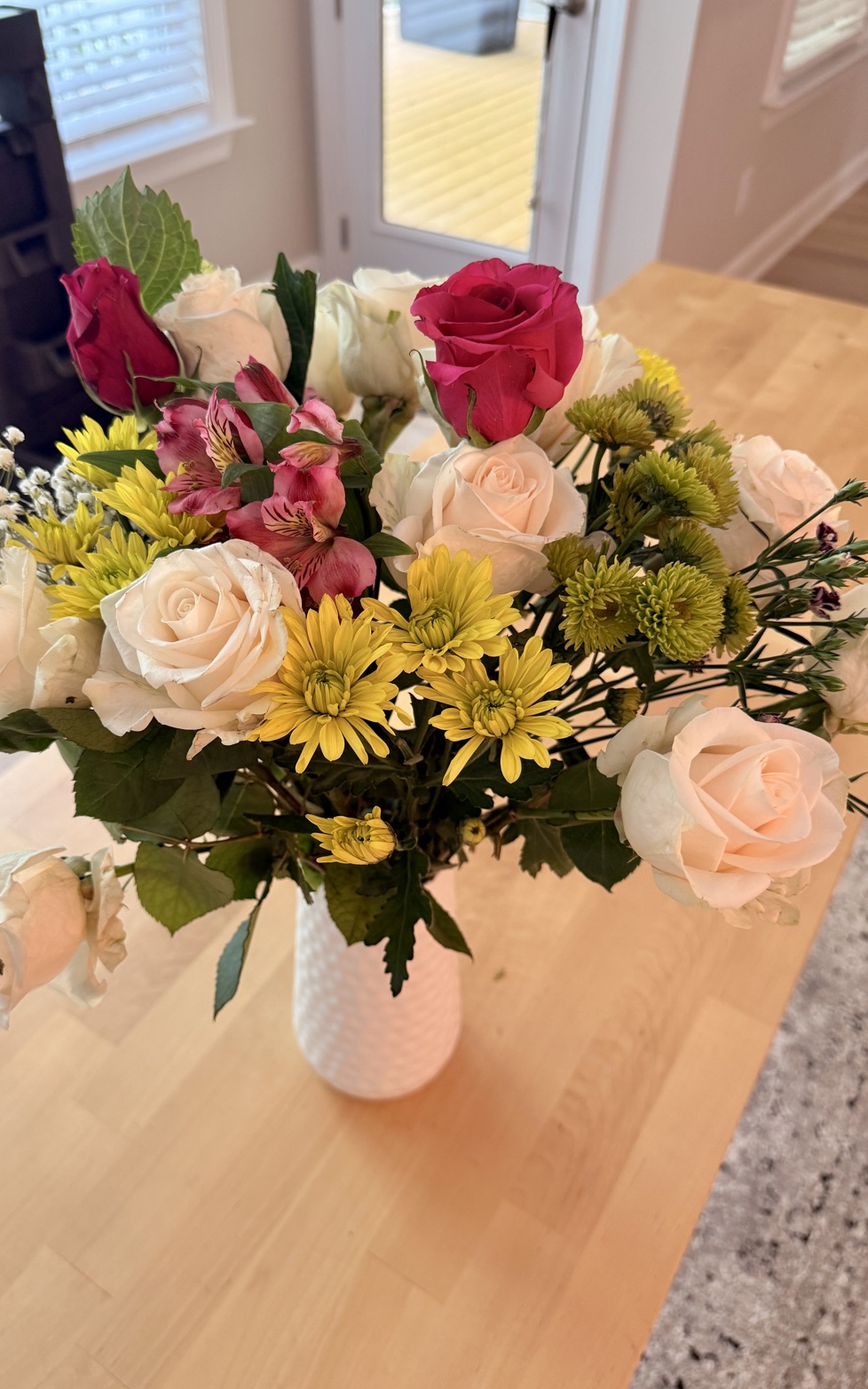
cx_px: 371
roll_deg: -0.1
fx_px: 985
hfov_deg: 47.4
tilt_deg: -42.8
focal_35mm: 26
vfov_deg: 70.4
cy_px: 702
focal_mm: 6.76
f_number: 1.78
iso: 160
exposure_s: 1/60
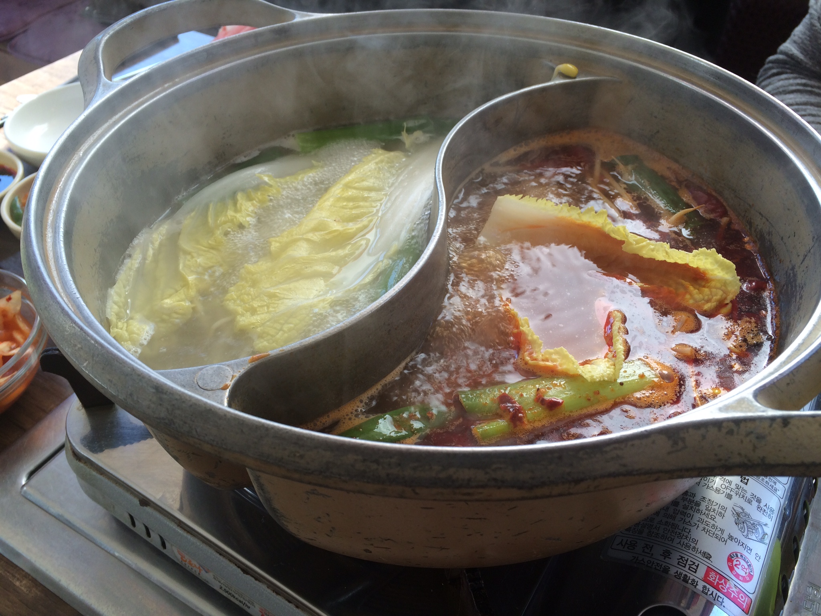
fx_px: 688
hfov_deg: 61.7
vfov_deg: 48.2
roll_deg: +1.1
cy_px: 308
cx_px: 410
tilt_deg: -43.5
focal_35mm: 29
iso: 32
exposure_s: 1/125
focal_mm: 4.15
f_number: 2.2
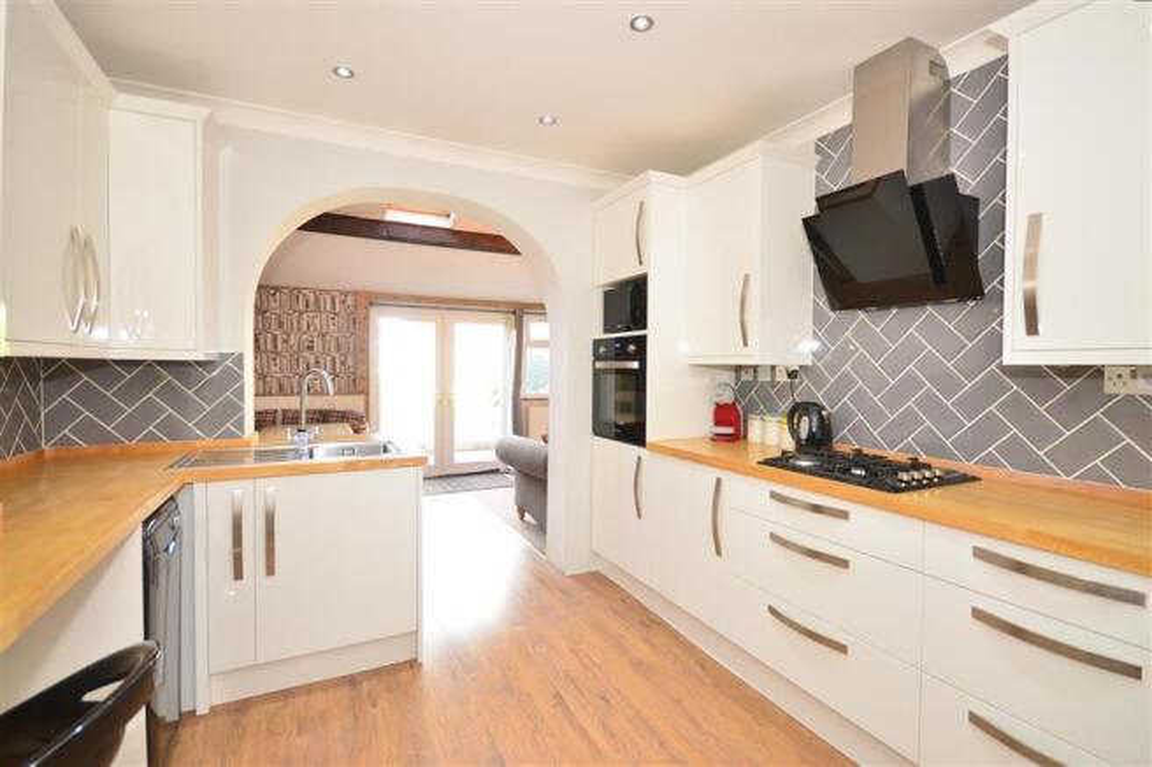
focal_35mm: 15
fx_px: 480
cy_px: 384
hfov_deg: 100.4
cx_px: 576
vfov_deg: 77.3
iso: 200
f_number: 5
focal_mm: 10
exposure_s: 1/8
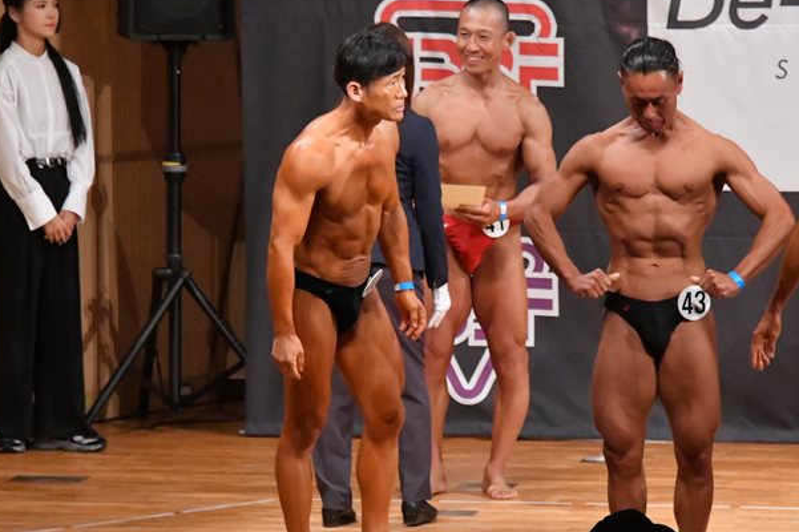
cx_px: 433
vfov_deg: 4.2
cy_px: 302
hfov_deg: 6.3
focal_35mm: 329
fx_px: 7298
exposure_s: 1/400
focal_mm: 170
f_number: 5.6
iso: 10000
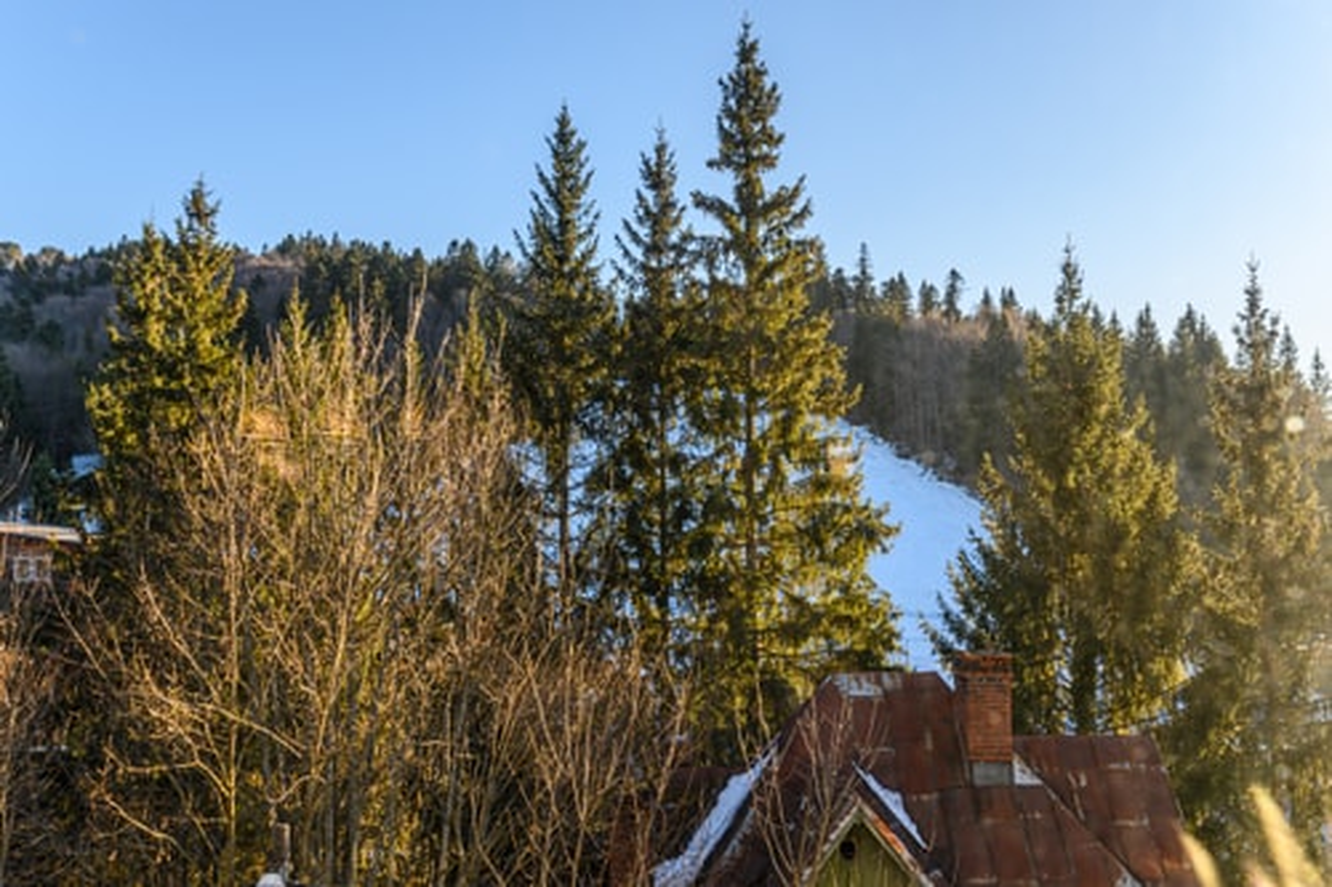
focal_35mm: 34
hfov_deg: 55.8
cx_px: 666
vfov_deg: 38.9
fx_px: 1258
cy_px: 444
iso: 64
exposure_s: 1/40
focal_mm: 23
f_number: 8
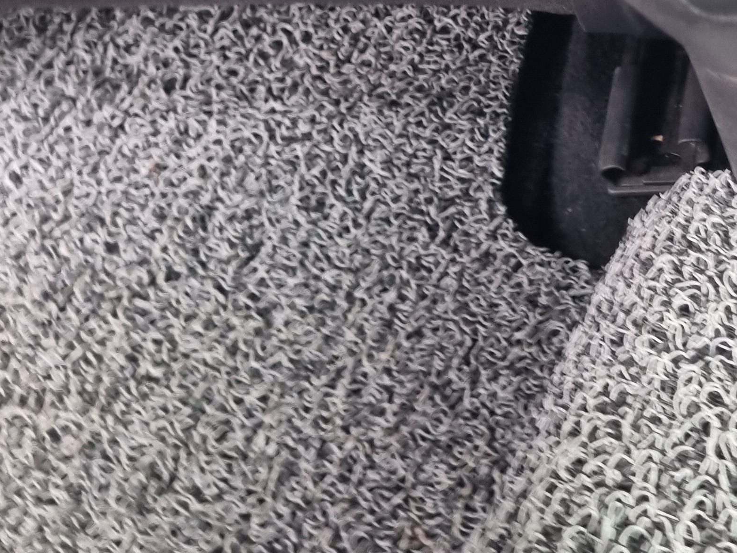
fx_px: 1426
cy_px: -142
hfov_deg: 25.6
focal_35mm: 67
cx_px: 910
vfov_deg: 20.3
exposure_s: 1/40
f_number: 1.8
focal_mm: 5.4
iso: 200
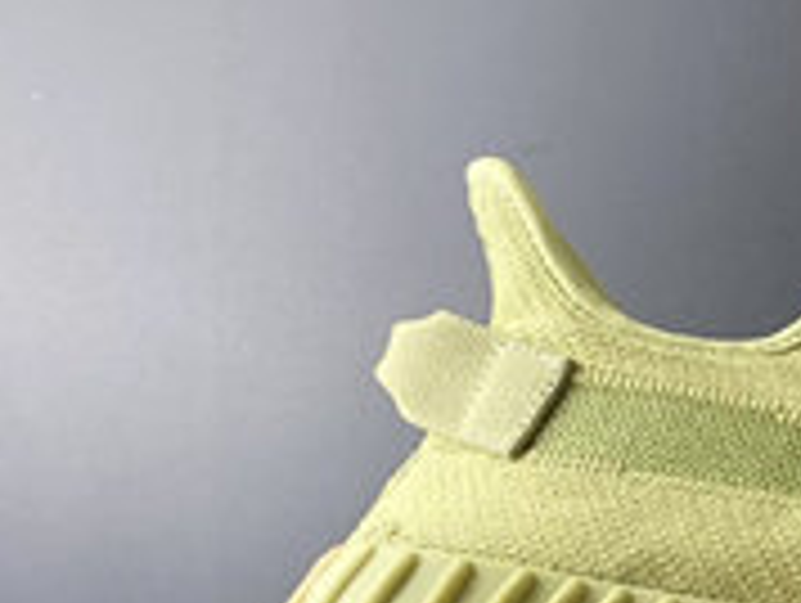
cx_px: 1498
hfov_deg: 15.9
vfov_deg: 13.9
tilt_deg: +1.8
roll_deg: +0.7
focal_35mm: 102
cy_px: 812
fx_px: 2363
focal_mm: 4.25
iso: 80
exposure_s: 1/50
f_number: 1.8
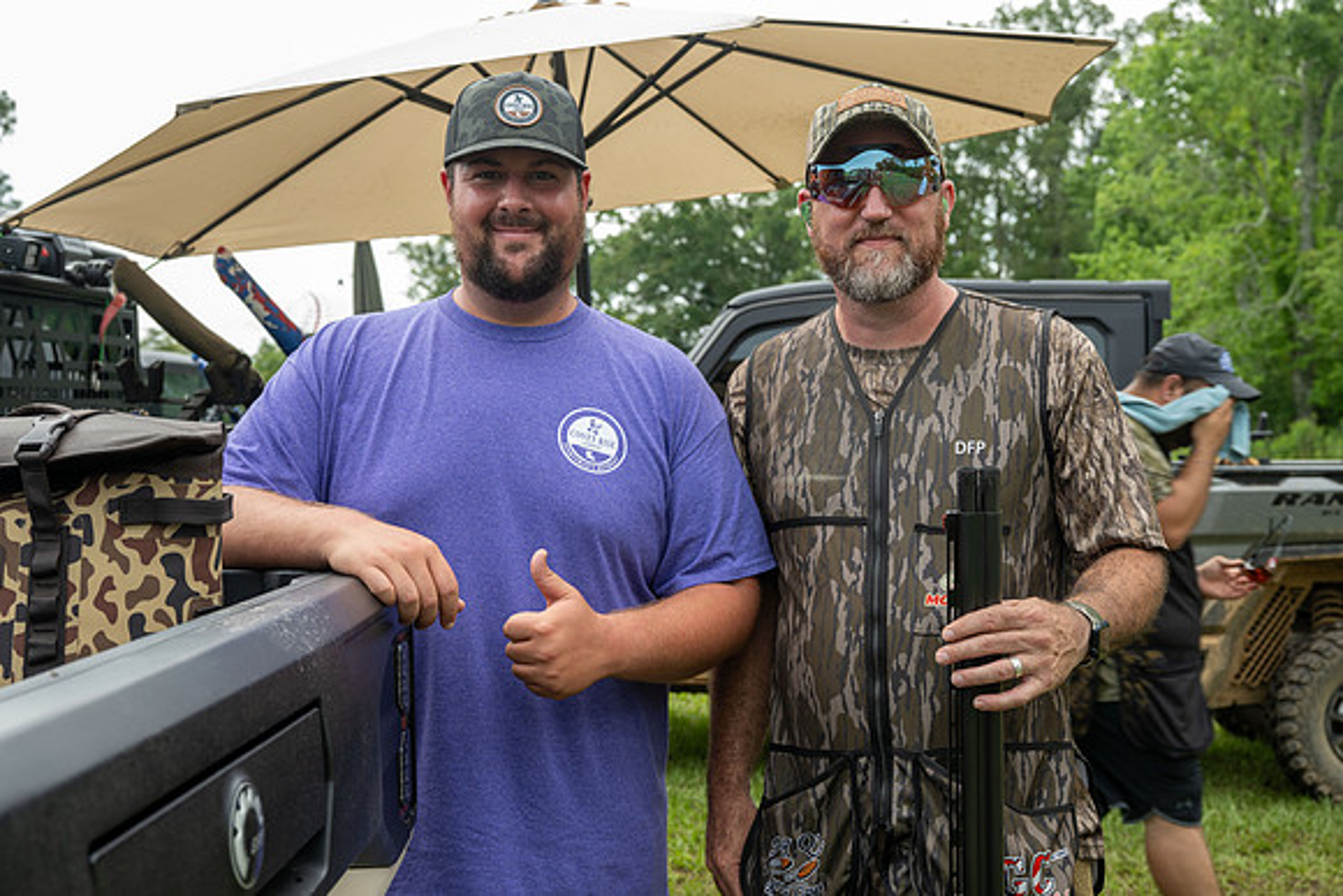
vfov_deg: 31.2
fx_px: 1604
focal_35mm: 43
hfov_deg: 45.4
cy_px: 448
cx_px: 672
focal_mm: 43
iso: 110
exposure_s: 1/100
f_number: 6.3
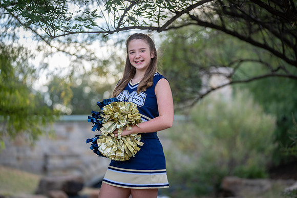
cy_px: 99
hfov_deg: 17.1
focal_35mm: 120
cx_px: 148
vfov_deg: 11.5
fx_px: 988
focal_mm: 116
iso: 160
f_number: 2.8
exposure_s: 1/320
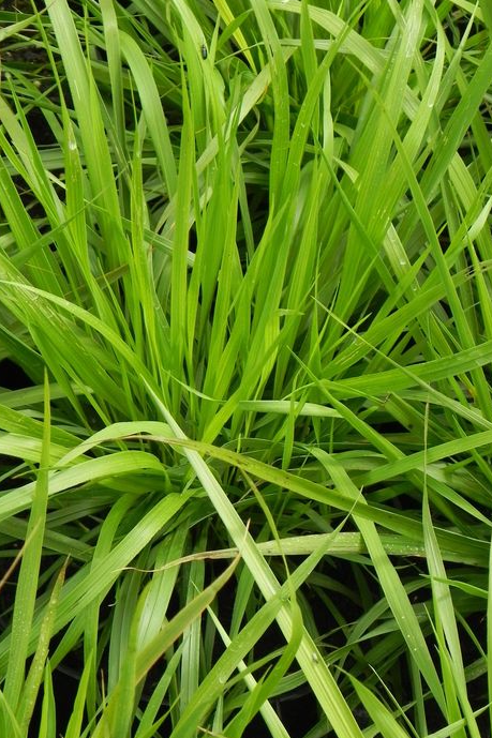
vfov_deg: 11.8
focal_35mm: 174
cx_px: 192
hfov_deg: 7.9
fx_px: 3569
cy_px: 377
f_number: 5
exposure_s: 1/320
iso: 160
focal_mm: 25.7
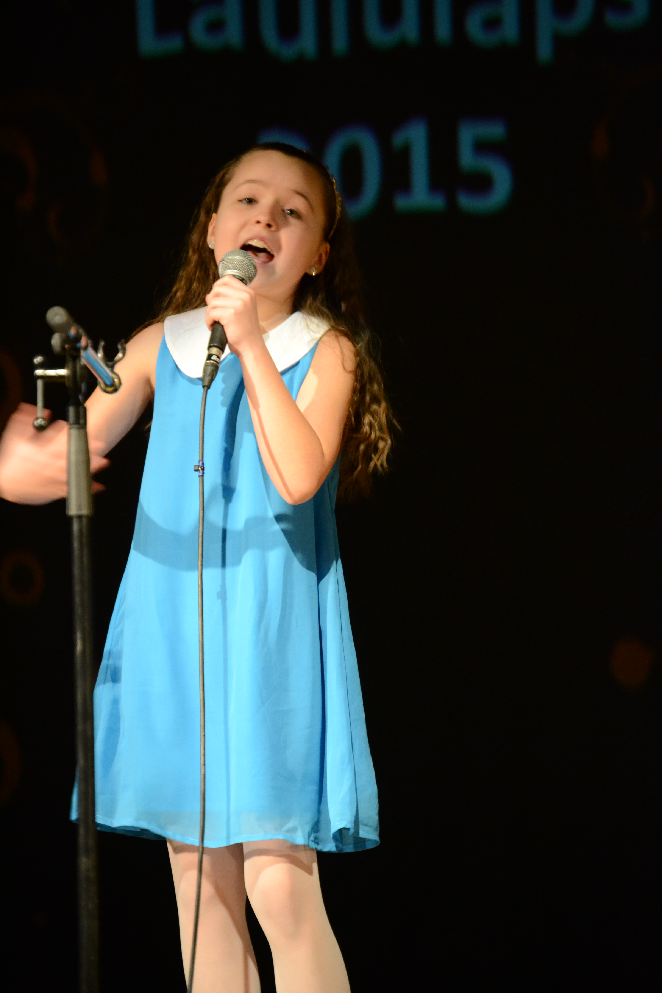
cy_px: 496
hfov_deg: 7.3
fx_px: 5171
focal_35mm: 188
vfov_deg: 11.0
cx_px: 331
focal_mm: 125
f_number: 4.8
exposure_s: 1/50
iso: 1600
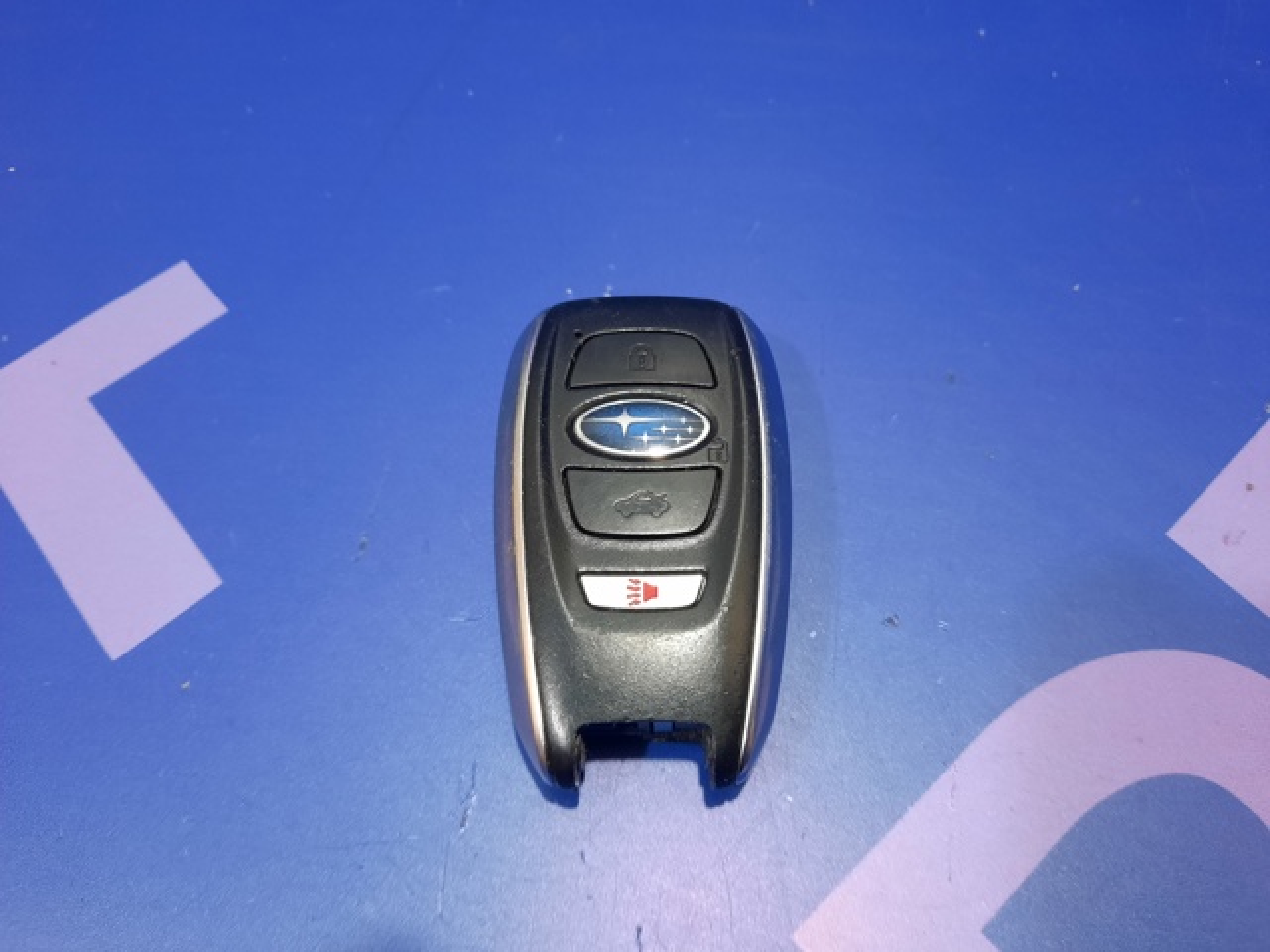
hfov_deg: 69.4
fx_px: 917
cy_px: 476
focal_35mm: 25
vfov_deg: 54.9
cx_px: 635
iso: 320
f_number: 2
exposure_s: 1/50
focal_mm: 4.6
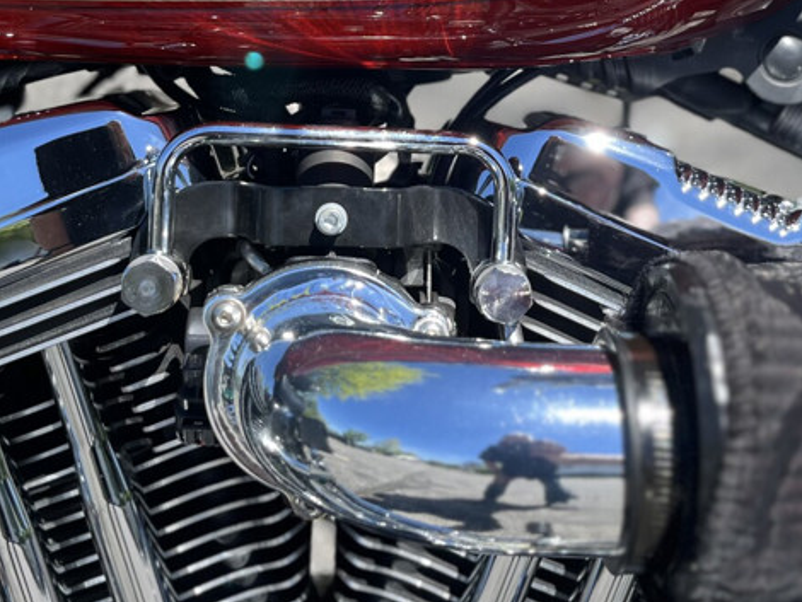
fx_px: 1368
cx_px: 431
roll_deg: -3.4
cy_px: 106
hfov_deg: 32.7
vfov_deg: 24.4
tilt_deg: -22.6
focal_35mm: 59
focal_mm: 5.1
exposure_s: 1/1199
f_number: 1.6
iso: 50
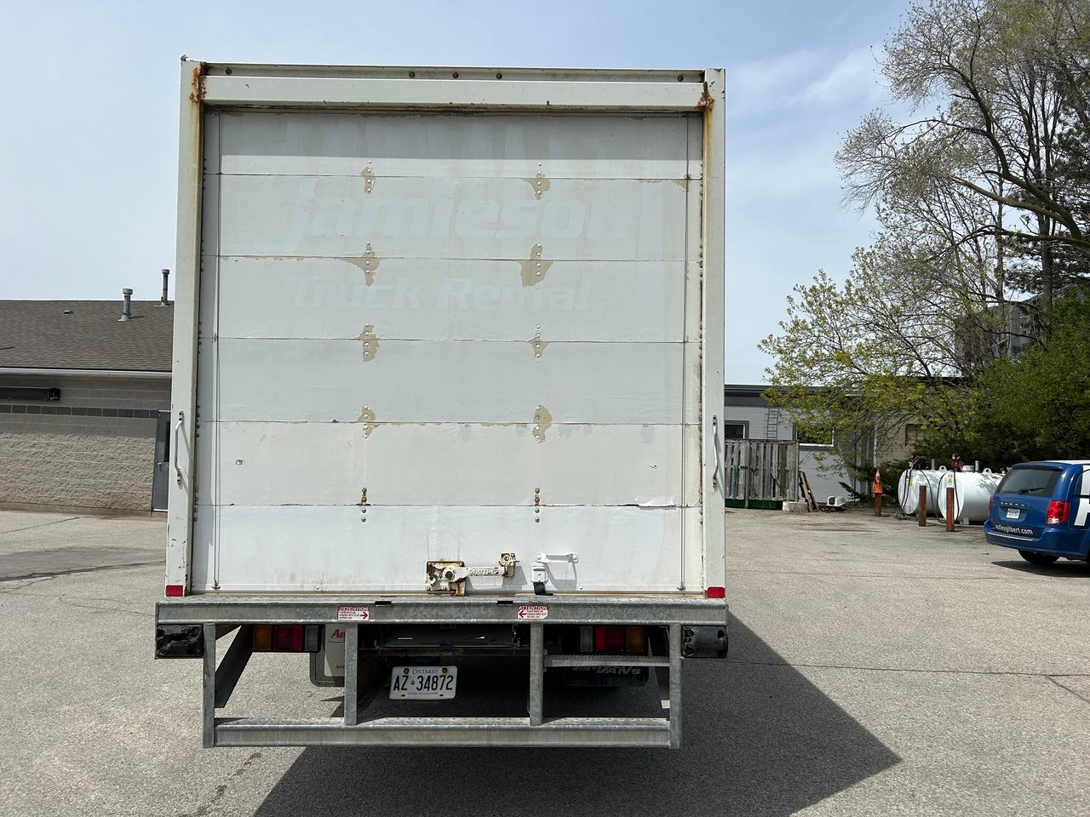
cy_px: 408
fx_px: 819
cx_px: 545
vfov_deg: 53.1
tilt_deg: +2.5
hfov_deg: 67.3
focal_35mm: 26
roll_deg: -2.9
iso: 50
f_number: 1.5
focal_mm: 5.7
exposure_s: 1/8696
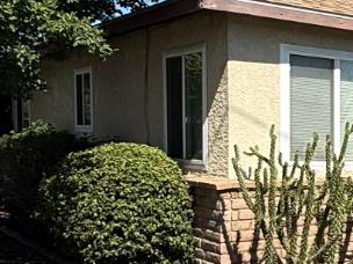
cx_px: 592
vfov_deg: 21.2
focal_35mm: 69
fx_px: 704
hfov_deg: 21.3
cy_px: 181
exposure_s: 1/2506
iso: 50
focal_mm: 2.22
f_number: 2.2
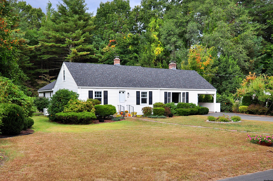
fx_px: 227
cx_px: 136
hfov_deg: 62.0
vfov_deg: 43.5
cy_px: 90
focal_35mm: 30
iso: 500
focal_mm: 20
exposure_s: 1/400
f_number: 8
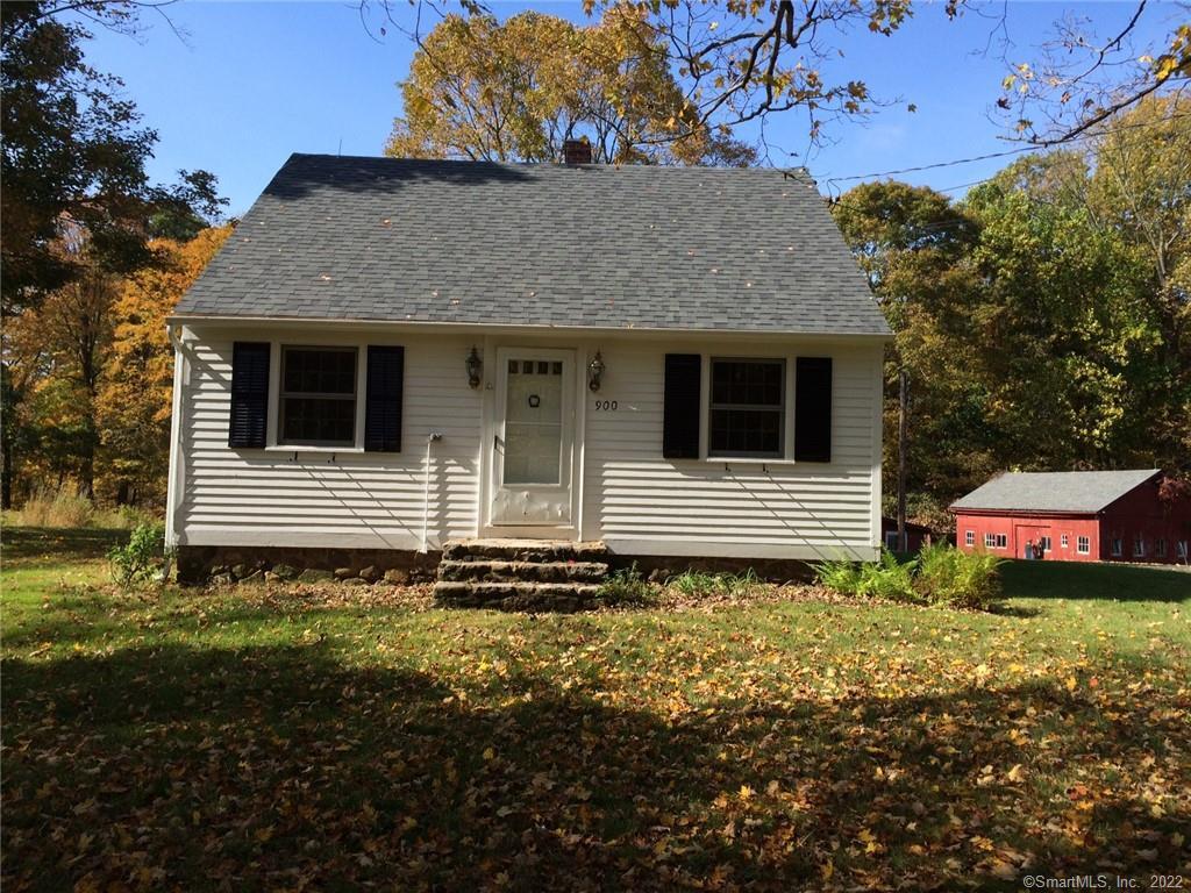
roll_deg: -1.5
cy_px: 446
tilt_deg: +2.7
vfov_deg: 48.2
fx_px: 998
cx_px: 596
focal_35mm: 29
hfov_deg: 61.7
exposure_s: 1/1208
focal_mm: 4.15
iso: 32
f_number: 2.2
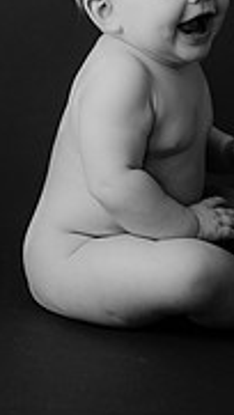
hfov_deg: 5.5
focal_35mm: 221
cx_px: 174
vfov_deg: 9.7
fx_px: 2434
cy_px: -28
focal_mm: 85
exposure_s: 1/160
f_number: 2.8
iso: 100
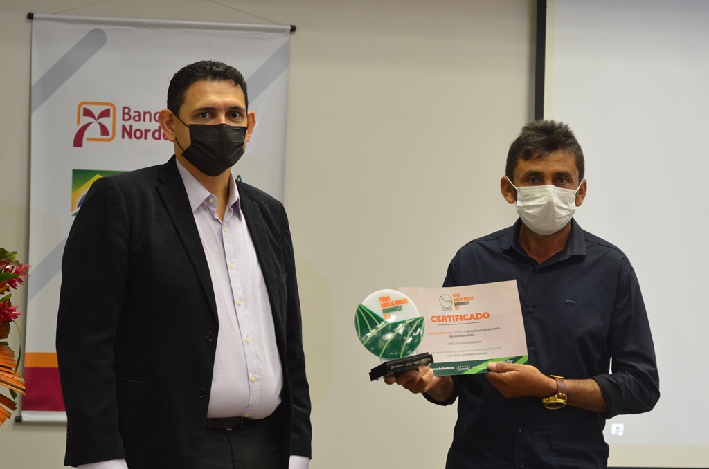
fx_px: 1474
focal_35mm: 75
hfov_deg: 27.0
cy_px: 234
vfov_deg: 18.1
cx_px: 354
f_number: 4
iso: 720
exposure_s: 1/60
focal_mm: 50
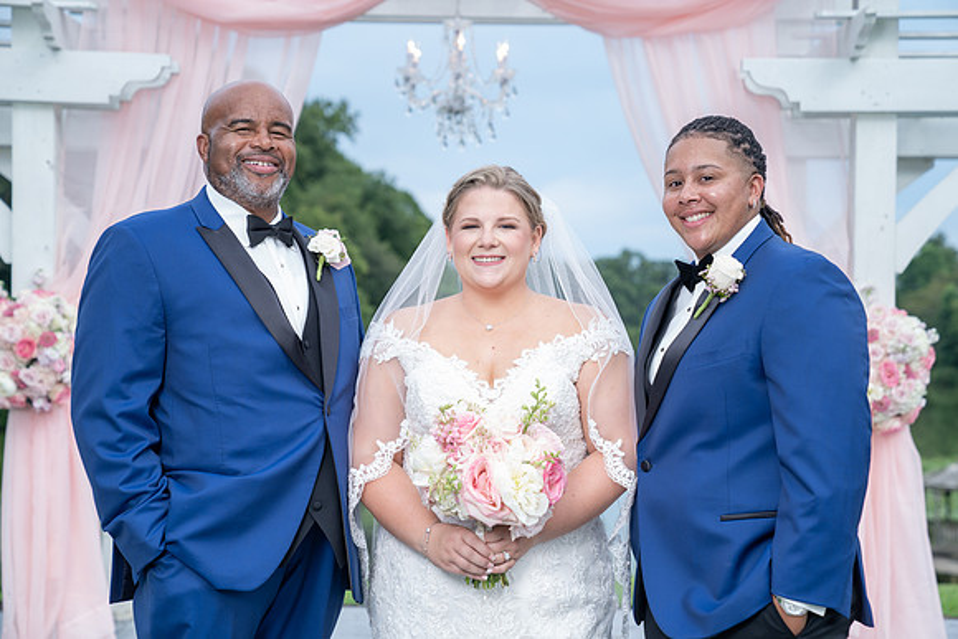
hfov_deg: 28.4
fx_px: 1893
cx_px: 484
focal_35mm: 71
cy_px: 318
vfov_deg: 19.2
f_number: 4
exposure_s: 1/250
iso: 50
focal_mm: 70
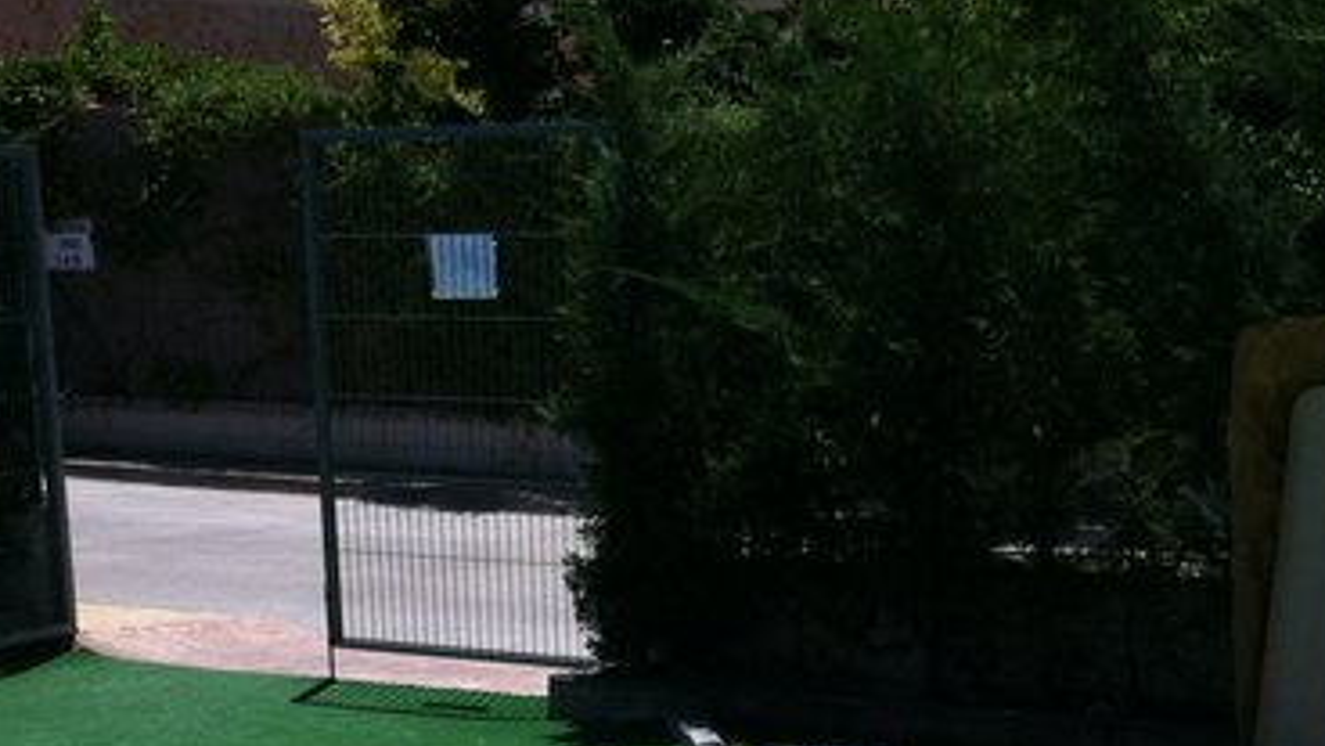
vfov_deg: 12.3
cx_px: 868
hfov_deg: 22.8
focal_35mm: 93
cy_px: 1168
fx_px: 3267
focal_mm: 3.85
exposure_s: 1/2742
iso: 80
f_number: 2.8
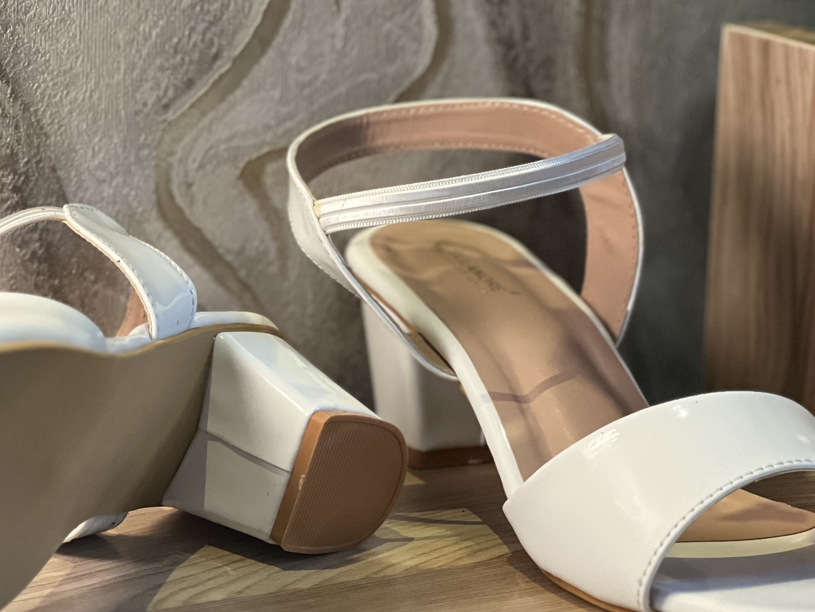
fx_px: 3155
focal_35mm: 134
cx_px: 321
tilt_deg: -14.2
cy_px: 328
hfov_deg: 14.7
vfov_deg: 11.1
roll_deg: -1.5
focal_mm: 9
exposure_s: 1/33
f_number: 2.8
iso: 320
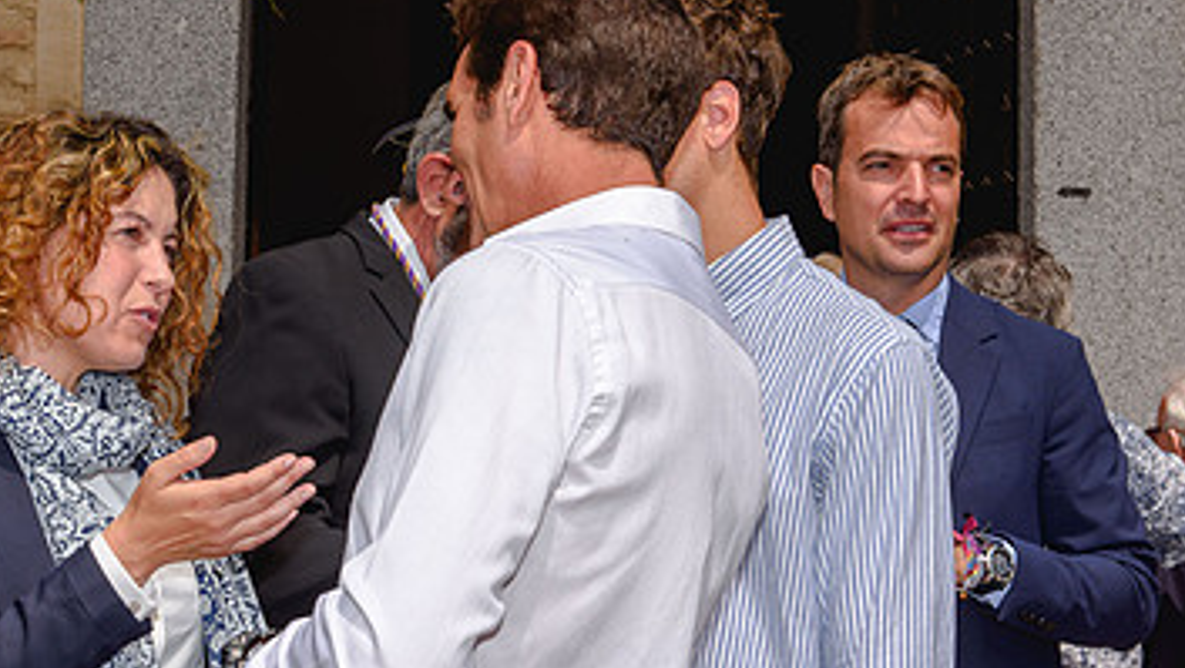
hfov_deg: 21.7
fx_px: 3081
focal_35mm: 98
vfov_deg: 12.3
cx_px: 434
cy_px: 187
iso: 100
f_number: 11
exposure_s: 1/250
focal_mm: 52
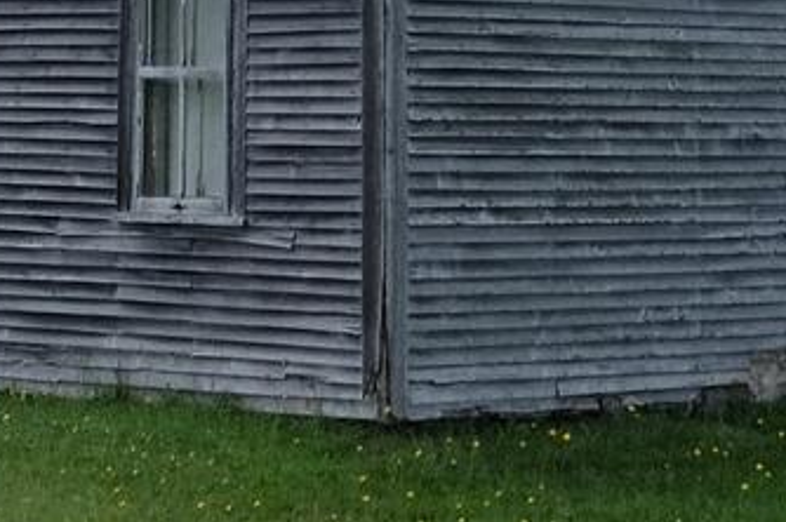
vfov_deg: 9.4
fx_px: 3032
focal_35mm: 139
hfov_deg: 14.1
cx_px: 1059
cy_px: -383
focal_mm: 19.6
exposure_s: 1/3200
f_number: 3.6
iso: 640
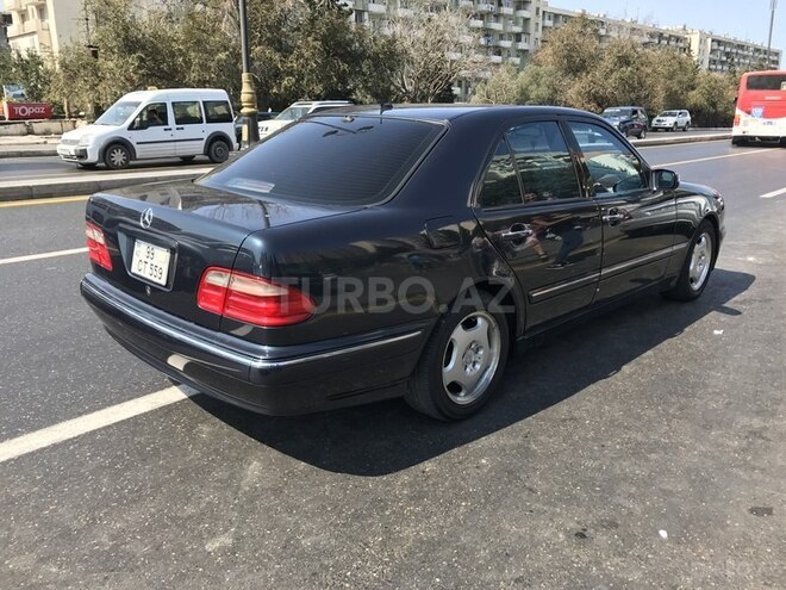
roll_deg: -0.2
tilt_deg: -13.2
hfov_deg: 63.4
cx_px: 393
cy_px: 295
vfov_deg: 49.7
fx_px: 636
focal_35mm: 28
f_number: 1.8
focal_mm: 3.99
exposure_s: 1/674
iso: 20
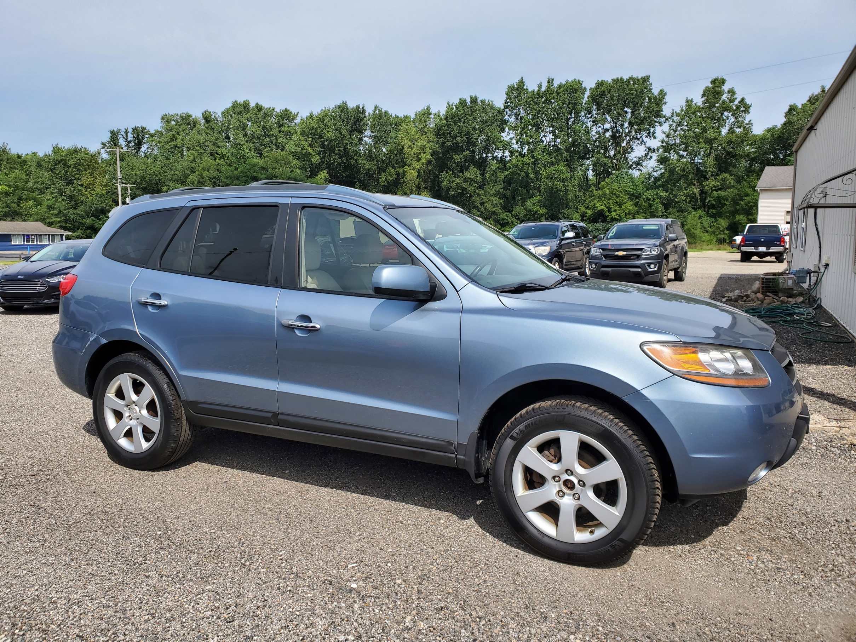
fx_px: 643
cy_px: 321
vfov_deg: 53.1
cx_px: 428
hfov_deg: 67.3
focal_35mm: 26
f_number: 2.4
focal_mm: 4.3
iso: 50
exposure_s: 1/1429
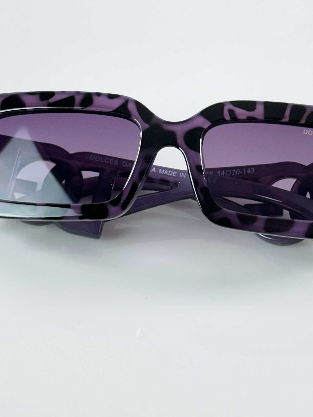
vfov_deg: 20.2
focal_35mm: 97
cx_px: 172
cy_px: 187
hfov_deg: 15.2
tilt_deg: -47.3
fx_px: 1170
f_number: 1.78
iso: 64
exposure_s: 1/100
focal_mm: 6.86
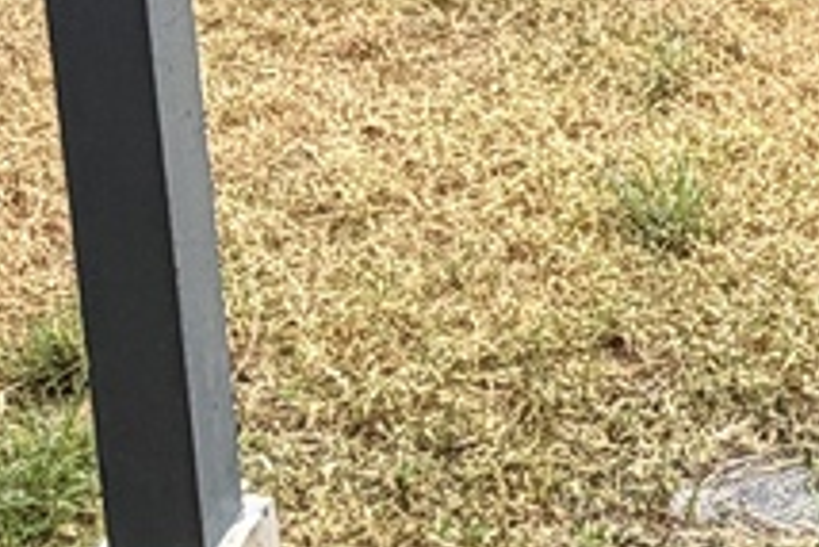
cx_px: 1114
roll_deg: +1.7
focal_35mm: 98
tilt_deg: -13.4
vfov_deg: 13.1
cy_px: -298
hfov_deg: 19.0
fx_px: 2231
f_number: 2.2
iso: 50
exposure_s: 1/308
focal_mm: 2.22
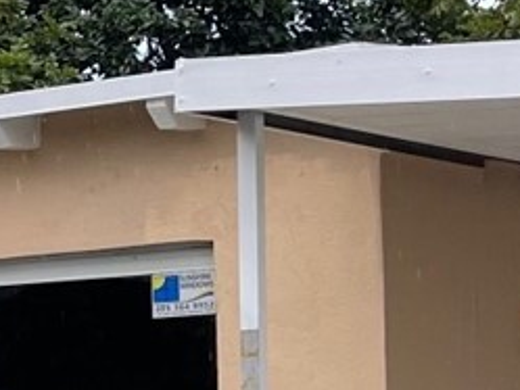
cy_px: 428
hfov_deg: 10.7
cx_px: -551
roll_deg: -1.1
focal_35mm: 167
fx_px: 2510
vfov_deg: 8.8
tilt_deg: -1.9
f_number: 1.6
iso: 32
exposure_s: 1/507
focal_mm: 5.1
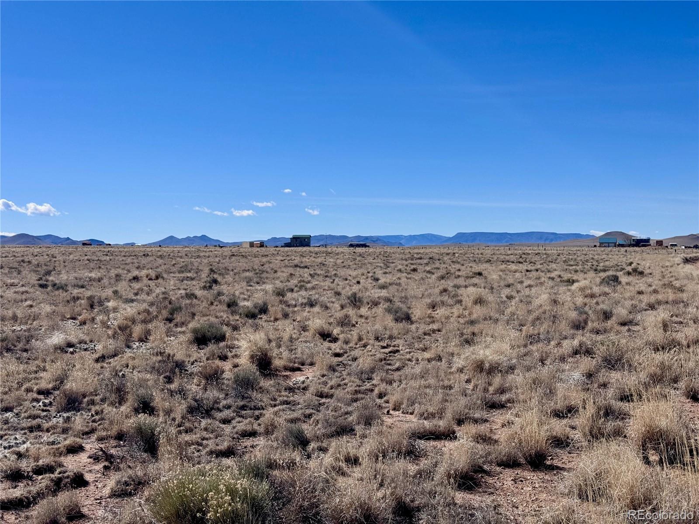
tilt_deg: -2.3
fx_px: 969
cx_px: 350
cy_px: 262
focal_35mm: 48
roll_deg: -0.8
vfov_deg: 30.3
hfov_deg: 39.7
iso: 64
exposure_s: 1/9009
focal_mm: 6.76
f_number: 1.78
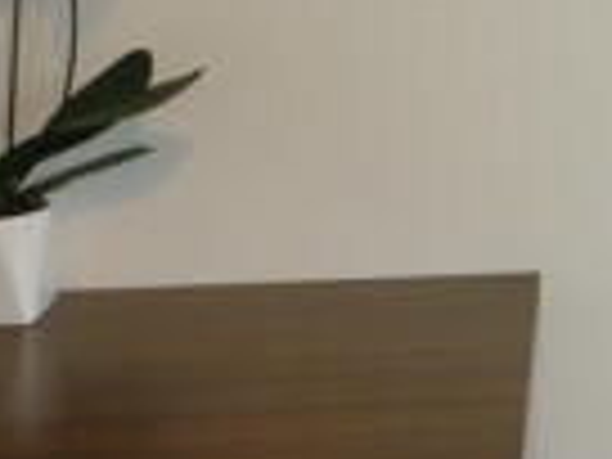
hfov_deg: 15.0
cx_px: 857
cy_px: -259
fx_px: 2192
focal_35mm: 124
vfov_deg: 11.4
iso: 100
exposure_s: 1/30
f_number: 3.3
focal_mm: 5.2
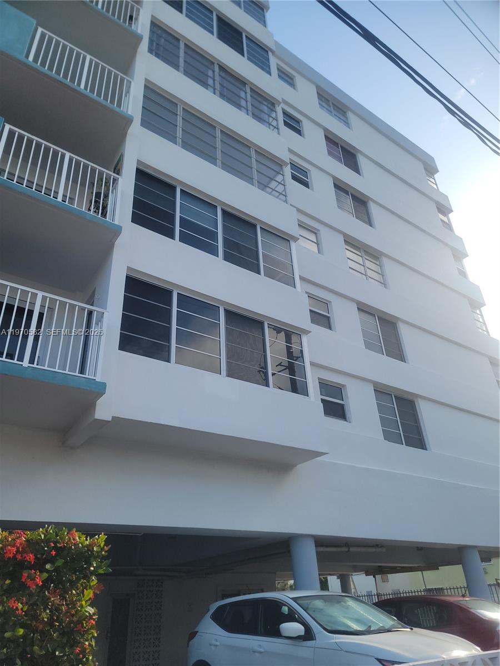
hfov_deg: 56.8
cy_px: 333
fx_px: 462
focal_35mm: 24
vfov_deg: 71.6
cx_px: 250
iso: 16
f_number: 1.8
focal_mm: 6.7
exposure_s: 1/293
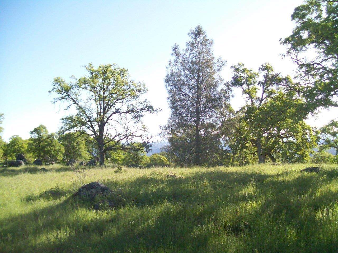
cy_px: 126
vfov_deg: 39.7
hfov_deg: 51.4
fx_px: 352
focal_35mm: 36
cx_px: 169
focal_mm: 6
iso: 80
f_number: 2.7
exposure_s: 1/562
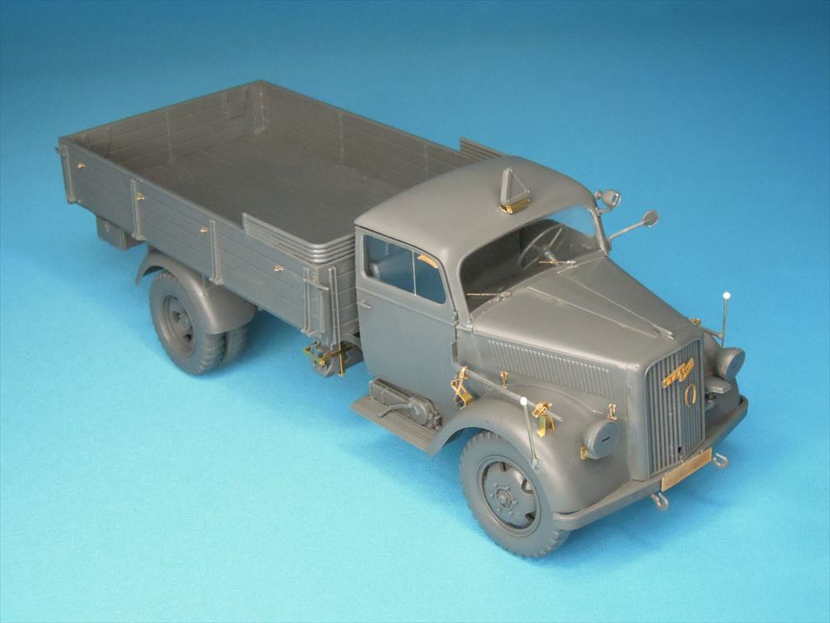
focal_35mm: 55
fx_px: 1319
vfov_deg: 26.6
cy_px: 312
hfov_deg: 34.9
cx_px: 415
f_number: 5
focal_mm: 9.9
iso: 1600
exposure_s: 1/320
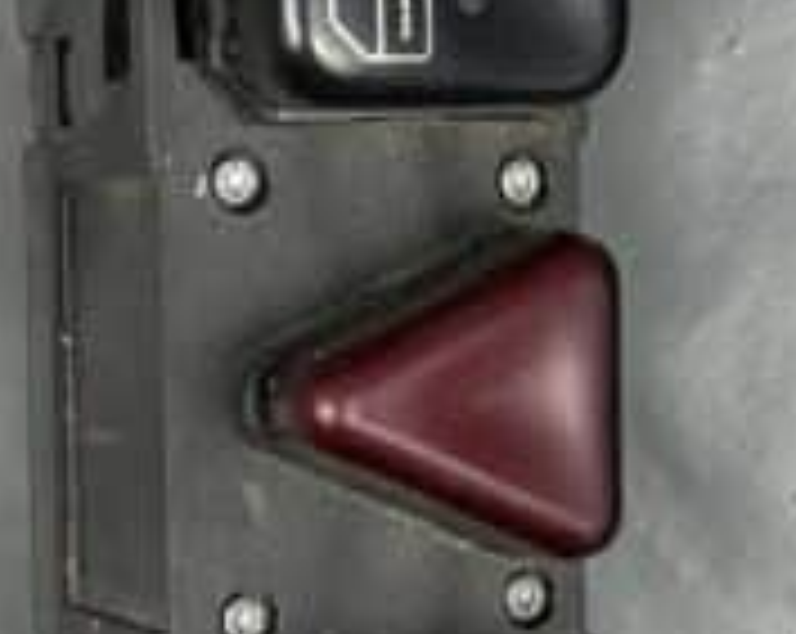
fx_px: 2493
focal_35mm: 106
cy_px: 378
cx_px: 369
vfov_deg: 14.5
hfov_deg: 18.1
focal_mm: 6.86
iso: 160
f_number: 1.78
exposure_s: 1/100
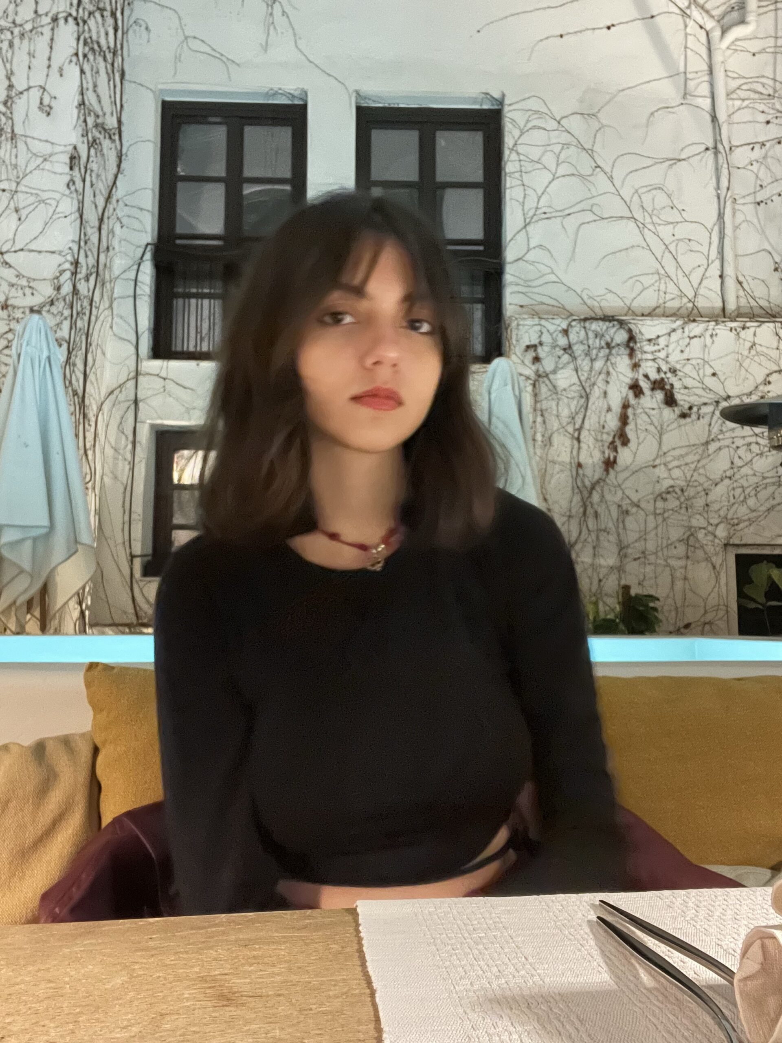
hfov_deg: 46.8
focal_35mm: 30
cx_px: 391
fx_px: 904
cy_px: 522
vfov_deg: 60.0
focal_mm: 2.71
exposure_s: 1/11
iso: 800
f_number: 2.2
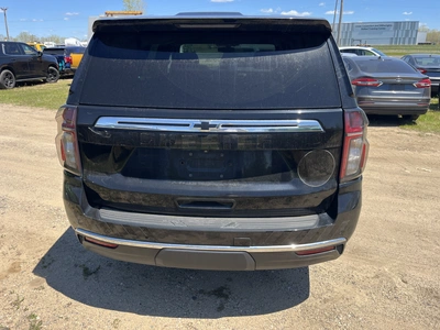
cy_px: 165
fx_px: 330
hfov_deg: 67.3
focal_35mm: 26
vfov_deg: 53.1
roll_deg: +1.4
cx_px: 220
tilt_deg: -16.4
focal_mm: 5.1
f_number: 1.6
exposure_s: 1/1355
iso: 50
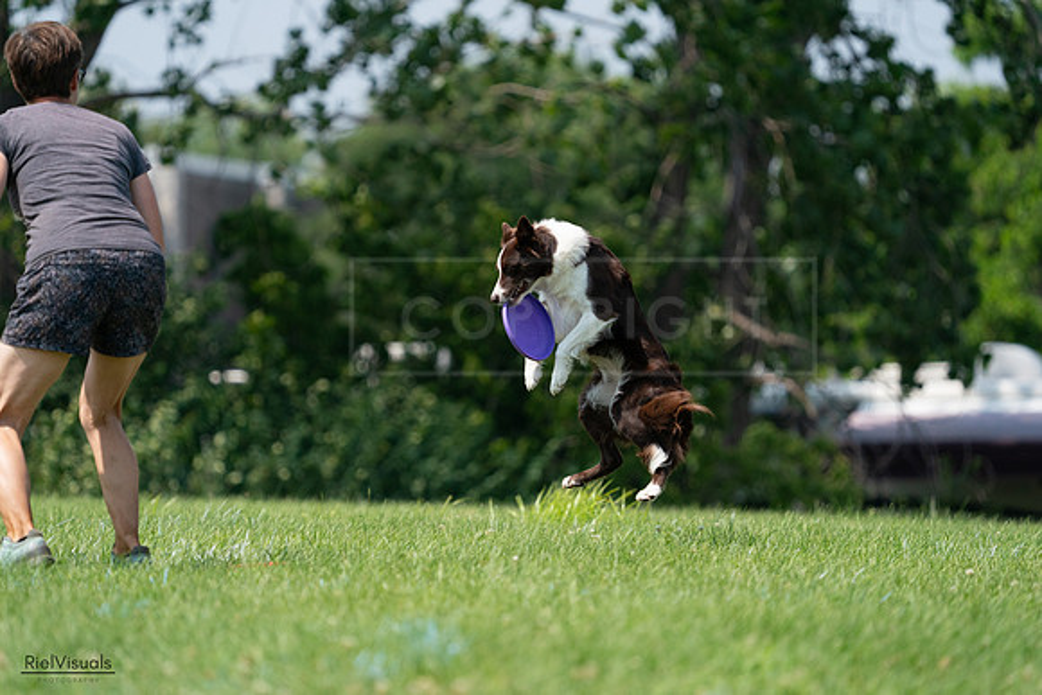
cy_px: 348
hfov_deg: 4.8
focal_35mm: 430
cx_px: 521
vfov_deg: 3.2
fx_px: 12448
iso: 1250
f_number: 6.3
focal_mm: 430
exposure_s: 1/4000
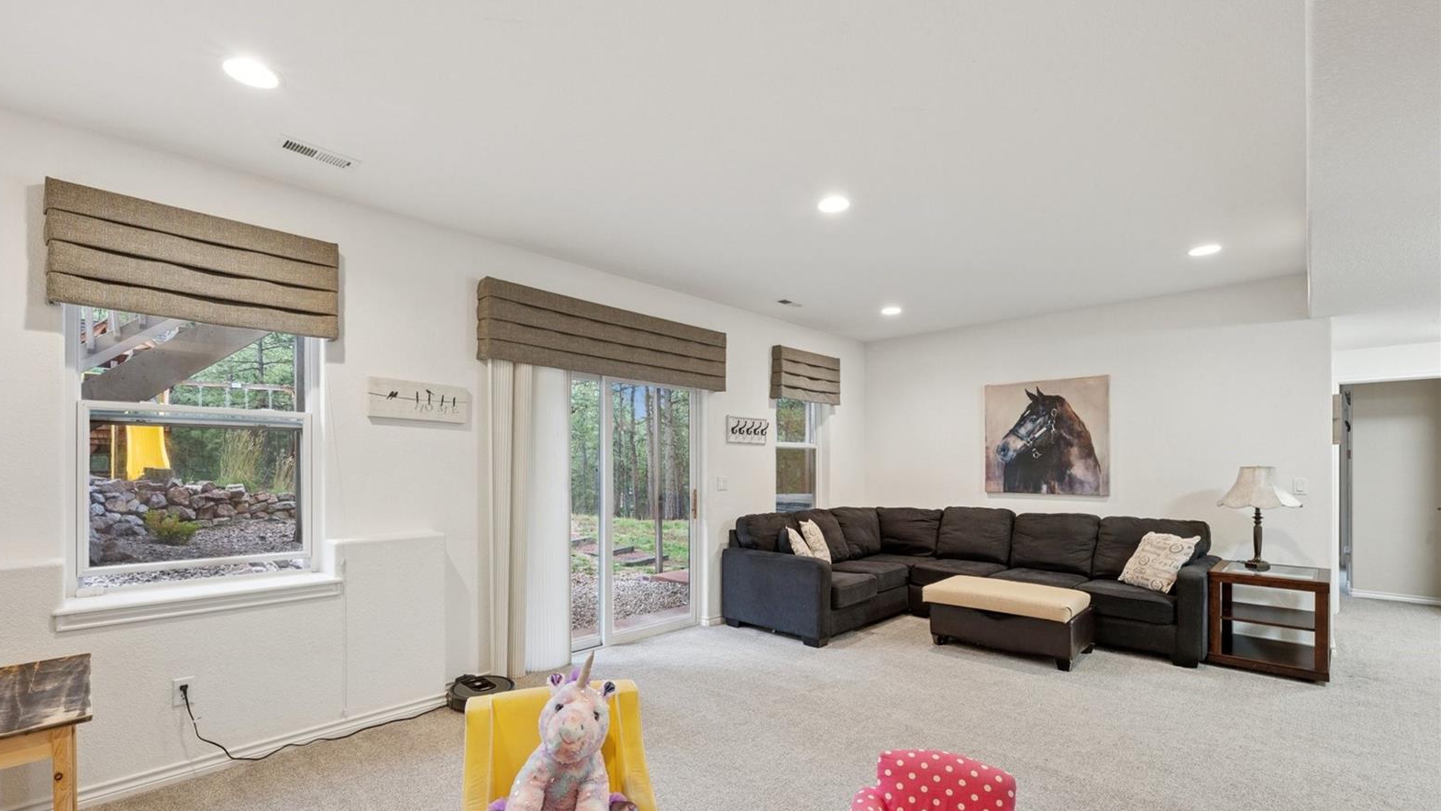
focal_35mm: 16
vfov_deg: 66.8
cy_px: 459
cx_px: 708
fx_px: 611
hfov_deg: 99.4
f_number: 11
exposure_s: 1/4
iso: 800
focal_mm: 15
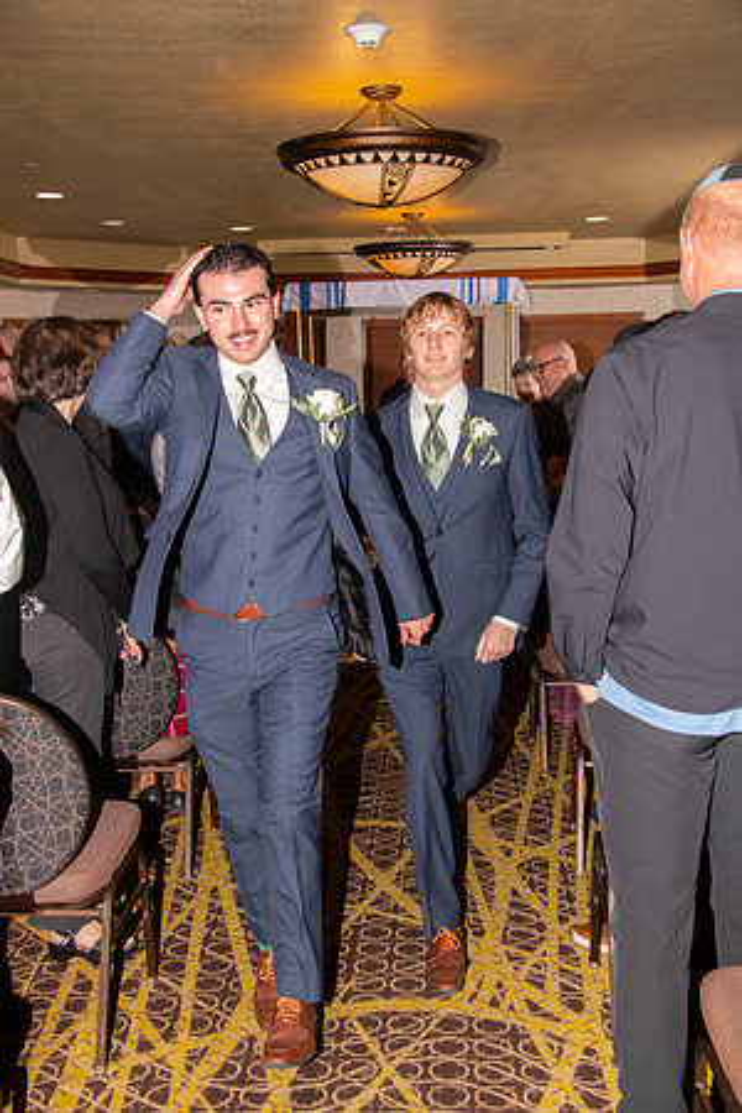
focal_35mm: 45
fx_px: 1391
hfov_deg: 29.9
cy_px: 556
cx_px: 371
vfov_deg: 43.6
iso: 1000
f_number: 7.1
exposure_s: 1/160
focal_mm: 45
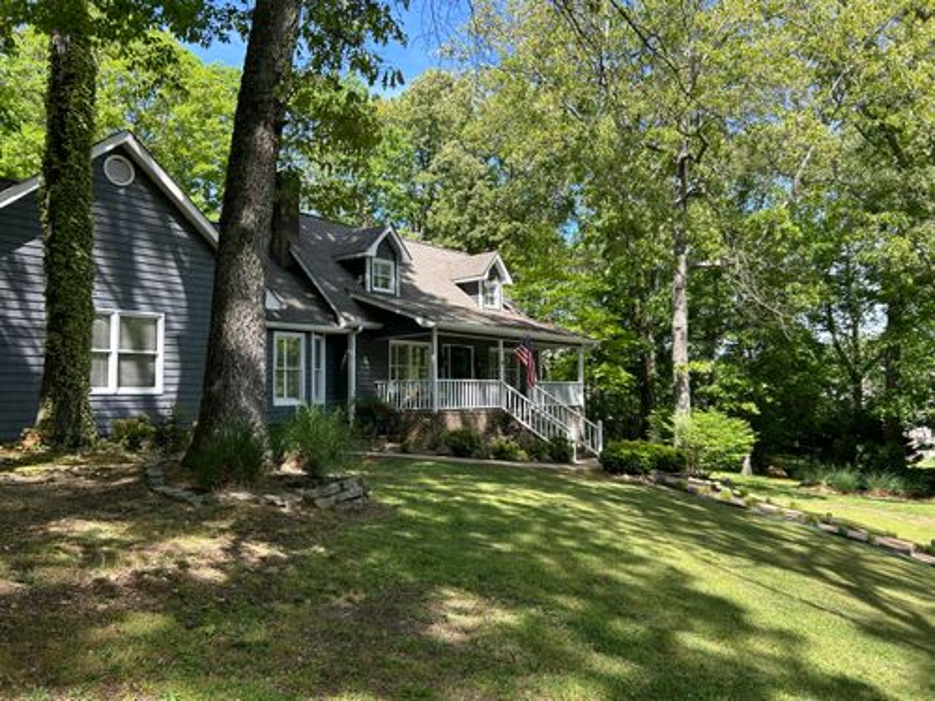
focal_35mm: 26
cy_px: 350
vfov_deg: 53.1
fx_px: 702
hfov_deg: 67.3
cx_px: 468
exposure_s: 1/696
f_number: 1.5
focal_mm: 5.7
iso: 50
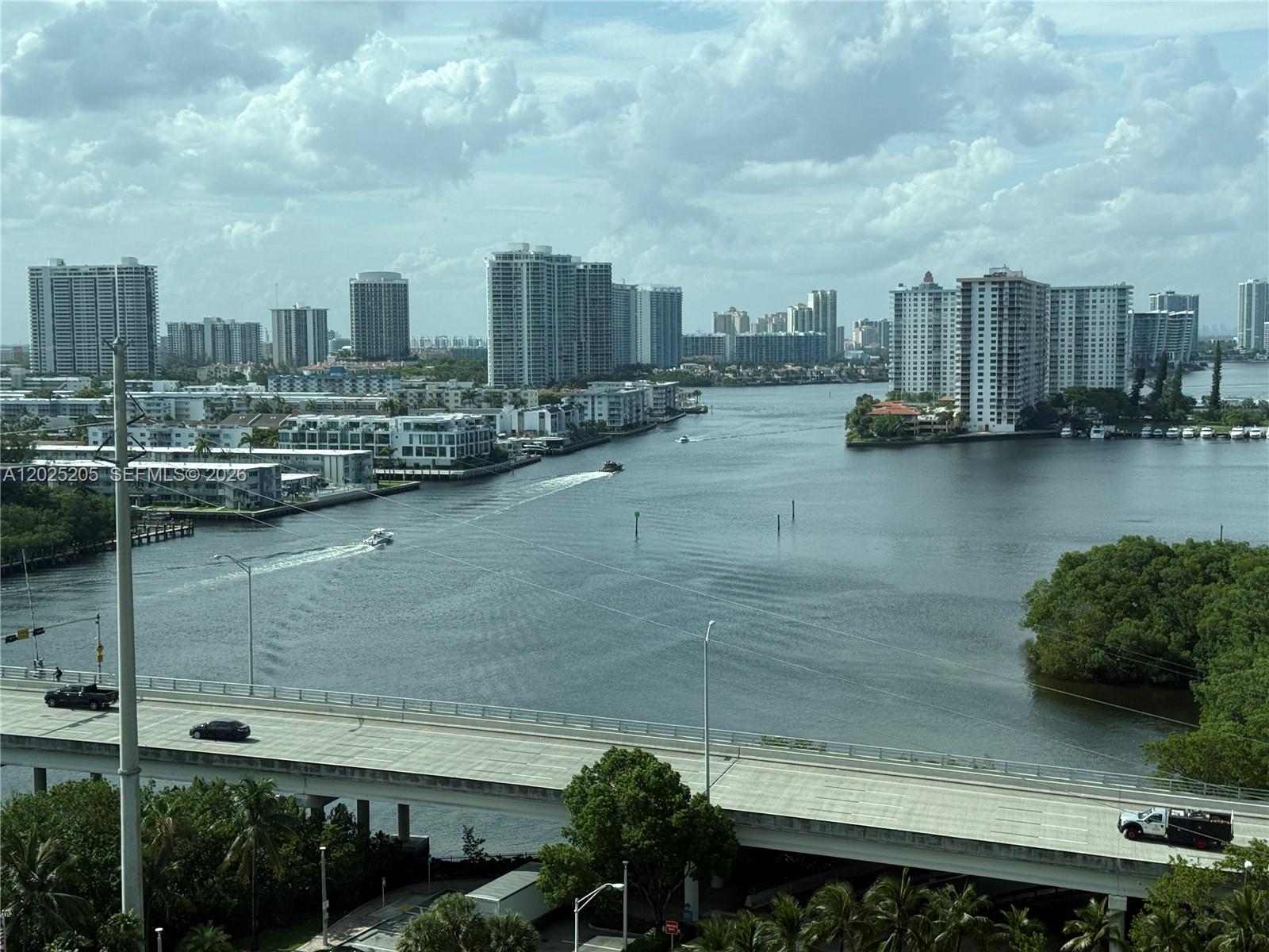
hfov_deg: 39.7
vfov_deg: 30.3
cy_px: 476
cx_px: 634
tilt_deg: -4.2
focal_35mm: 48
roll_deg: +0.3
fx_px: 1760
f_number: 1.78
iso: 64
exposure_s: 1/6024
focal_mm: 6.76
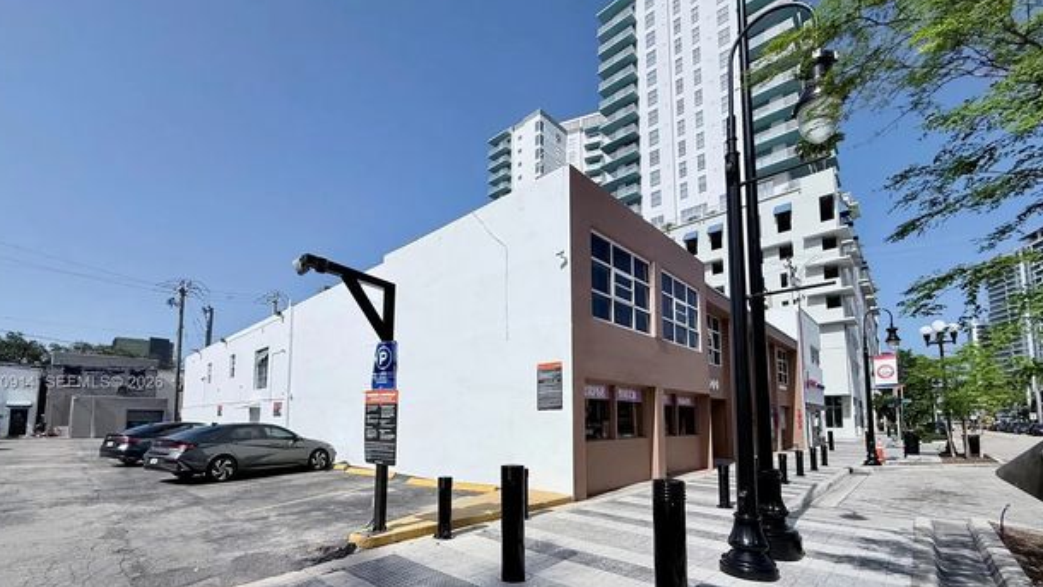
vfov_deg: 65.6
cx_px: 498
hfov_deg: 99.3
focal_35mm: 16
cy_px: 383
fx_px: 442
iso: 40
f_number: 2.2
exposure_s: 1/6173
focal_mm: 2.22
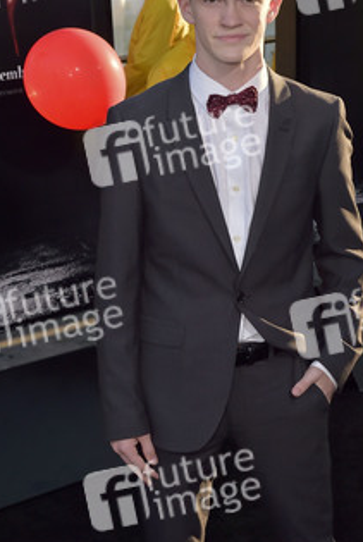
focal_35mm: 71
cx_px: 223
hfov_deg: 19.2
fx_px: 1070
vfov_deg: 28.4
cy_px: 232
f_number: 6.3
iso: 500
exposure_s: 1/320
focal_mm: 56
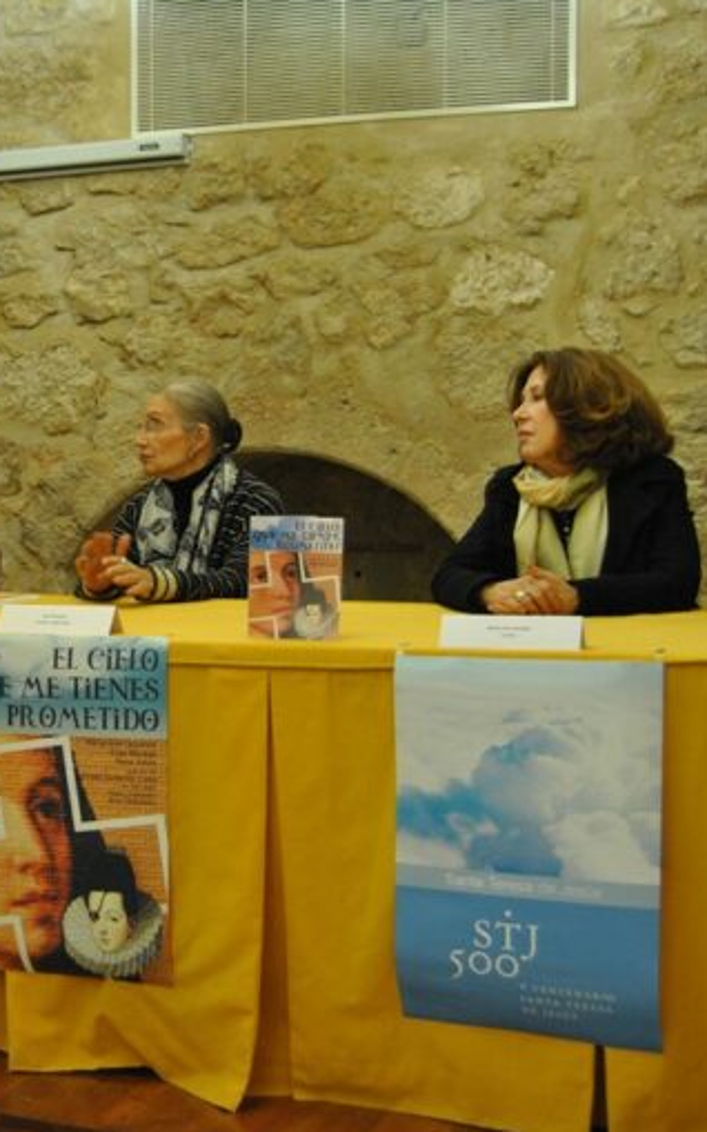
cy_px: 567
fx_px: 1850
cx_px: -67
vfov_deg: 34.0
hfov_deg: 20.6
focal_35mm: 60
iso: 720
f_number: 4
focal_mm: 26
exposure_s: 1/30
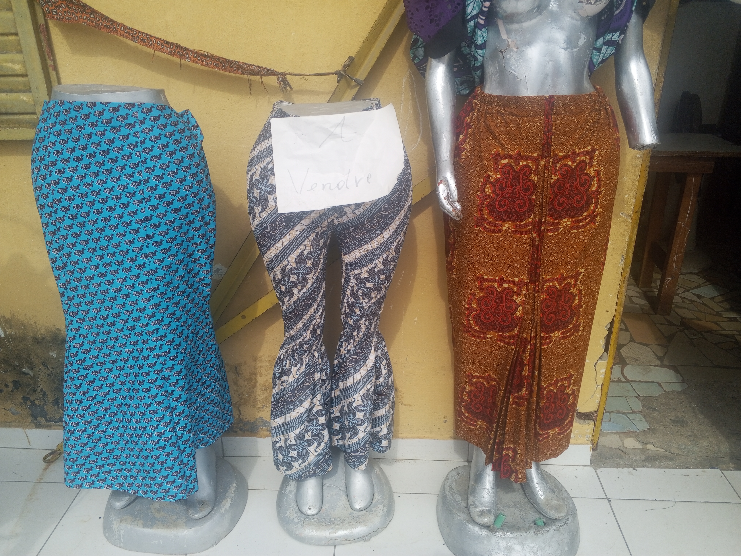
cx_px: 370
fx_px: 578
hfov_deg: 65.3
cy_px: 278
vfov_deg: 51.4
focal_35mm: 27
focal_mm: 4.19
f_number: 1.6
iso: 100
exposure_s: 1/522
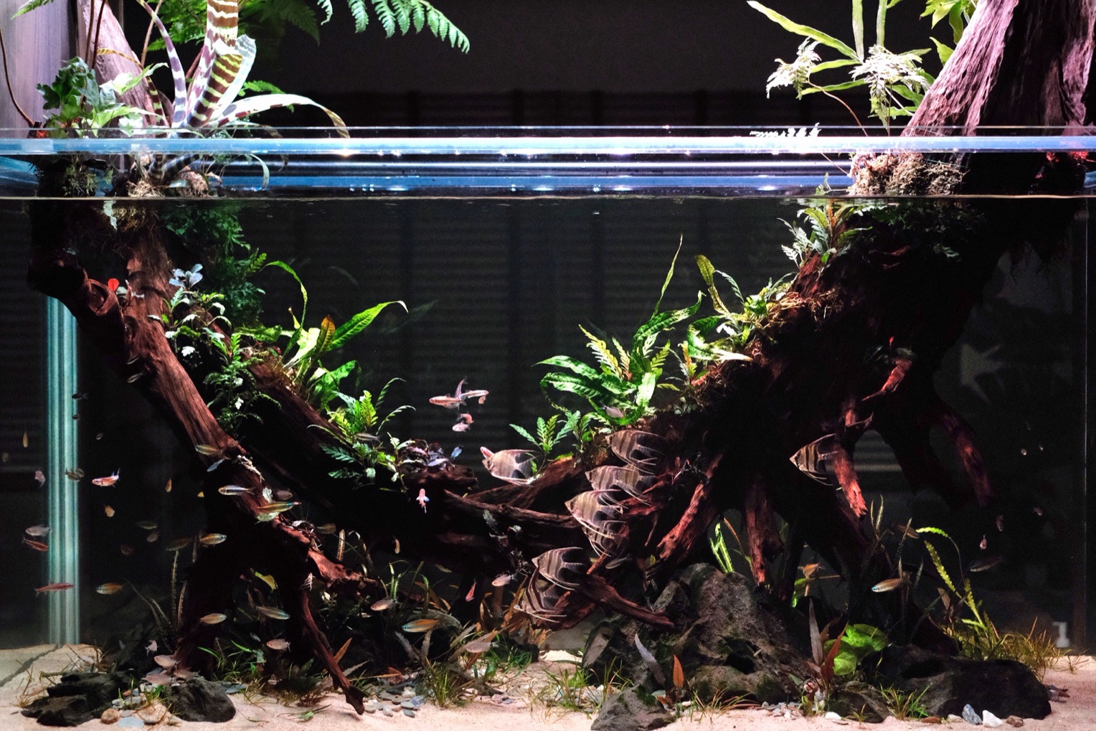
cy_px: 366
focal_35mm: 53
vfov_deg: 25.5
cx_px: 548
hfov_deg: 37.5
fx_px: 1613
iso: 6400
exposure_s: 1/1250
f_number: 2.8
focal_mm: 35
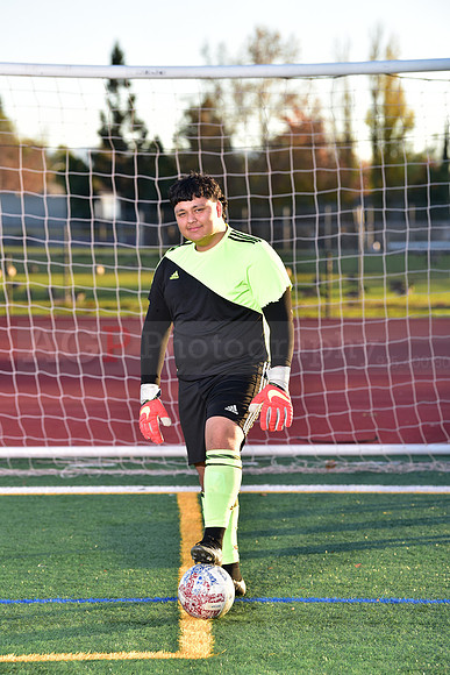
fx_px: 2530
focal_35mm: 135
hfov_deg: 10.2
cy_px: 338
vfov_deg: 15.2
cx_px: 225
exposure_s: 1/250
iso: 160
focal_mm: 135
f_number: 4.5
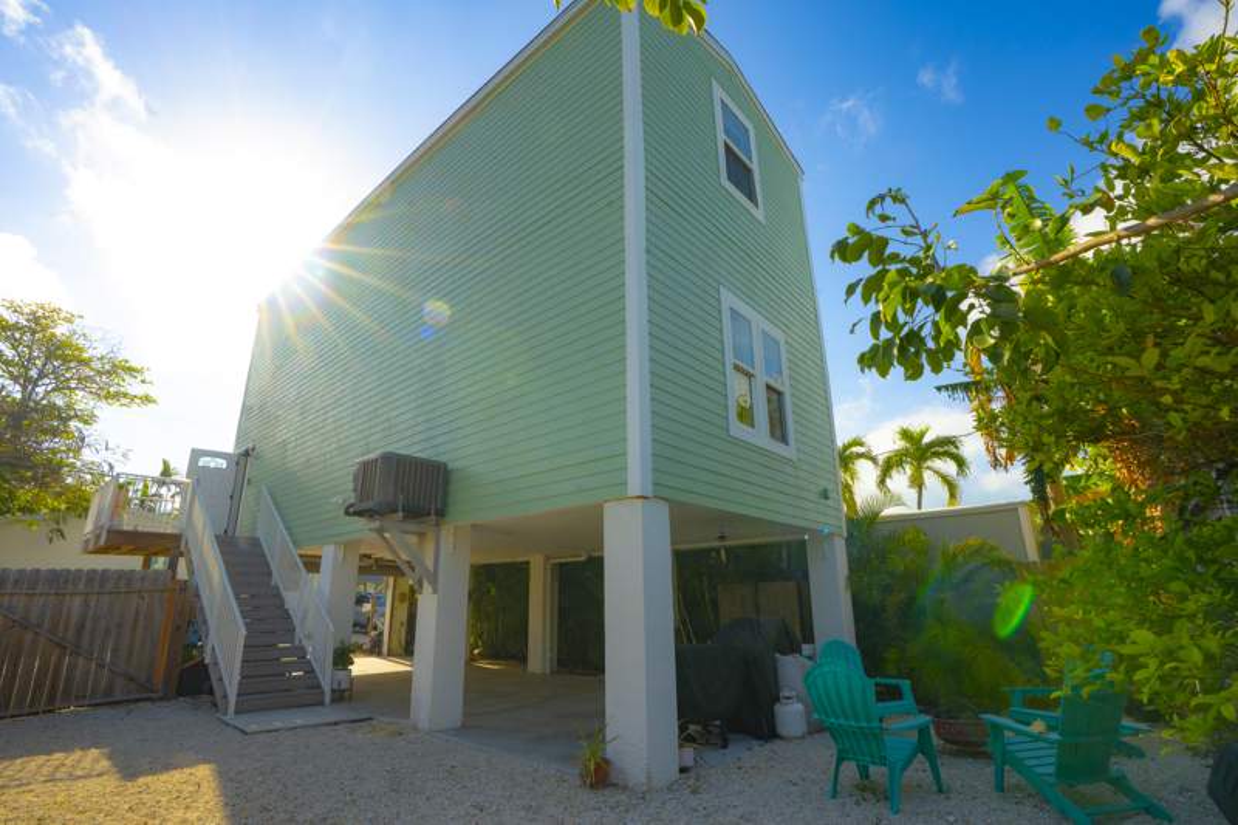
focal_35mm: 16
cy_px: 412
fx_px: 550
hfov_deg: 96.7
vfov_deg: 73.7
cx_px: 619
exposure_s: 1/320
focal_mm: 16
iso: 800
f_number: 16
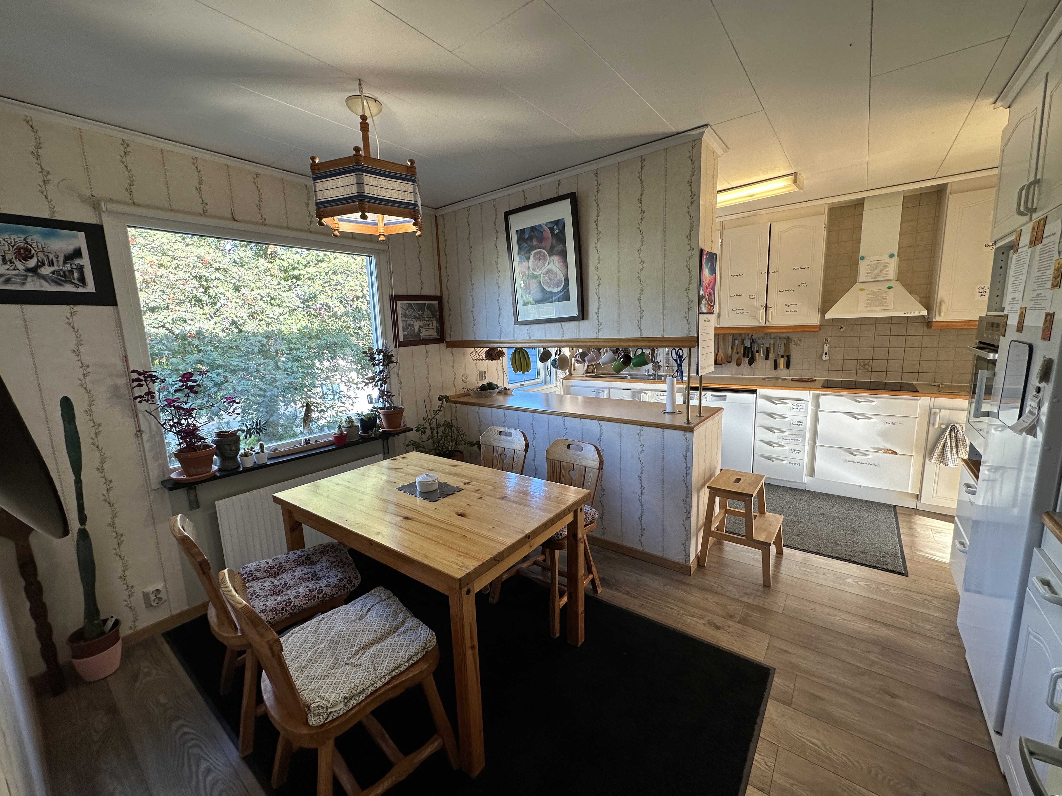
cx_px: 531
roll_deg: +1.9
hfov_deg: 102.1
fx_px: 430
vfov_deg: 85.7
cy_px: 398
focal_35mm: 14
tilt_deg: -9.2
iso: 100
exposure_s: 1/100
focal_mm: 2.22
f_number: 2.2
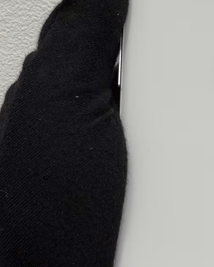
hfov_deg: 13.7
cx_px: 212
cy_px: 82
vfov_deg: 17.3
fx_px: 879
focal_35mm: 111
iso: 50
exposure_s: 1/100
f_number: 1.78
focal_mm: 6.76
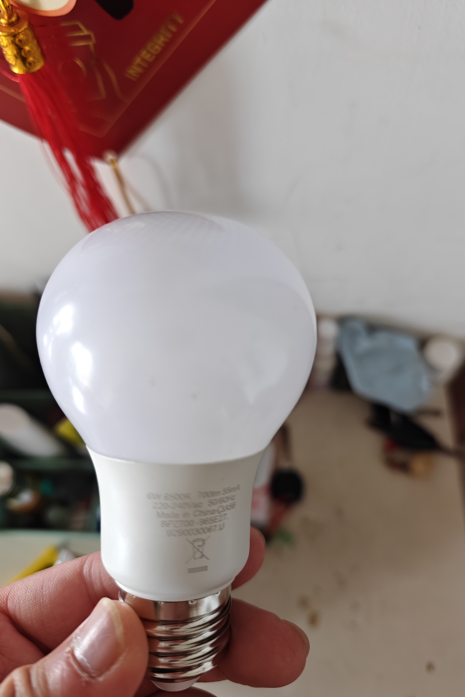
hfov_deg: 51.2
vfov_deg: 71.5
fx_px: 484
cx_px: 252
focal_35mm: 25
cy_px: 356
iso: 1930
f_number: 1.68
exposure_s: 1/618
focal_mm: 6.45
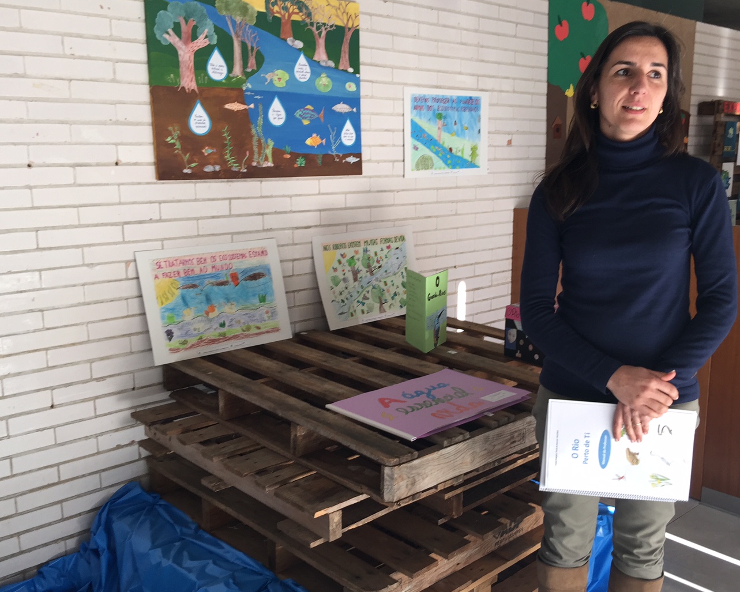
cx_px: 442
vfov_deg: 41.1
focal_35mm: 36
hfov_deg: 50.0
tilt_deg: -11.6
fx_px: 789
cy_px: 322
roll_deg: -1.4
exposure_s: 1/50
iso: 32
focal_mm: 4.15
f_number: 2.2
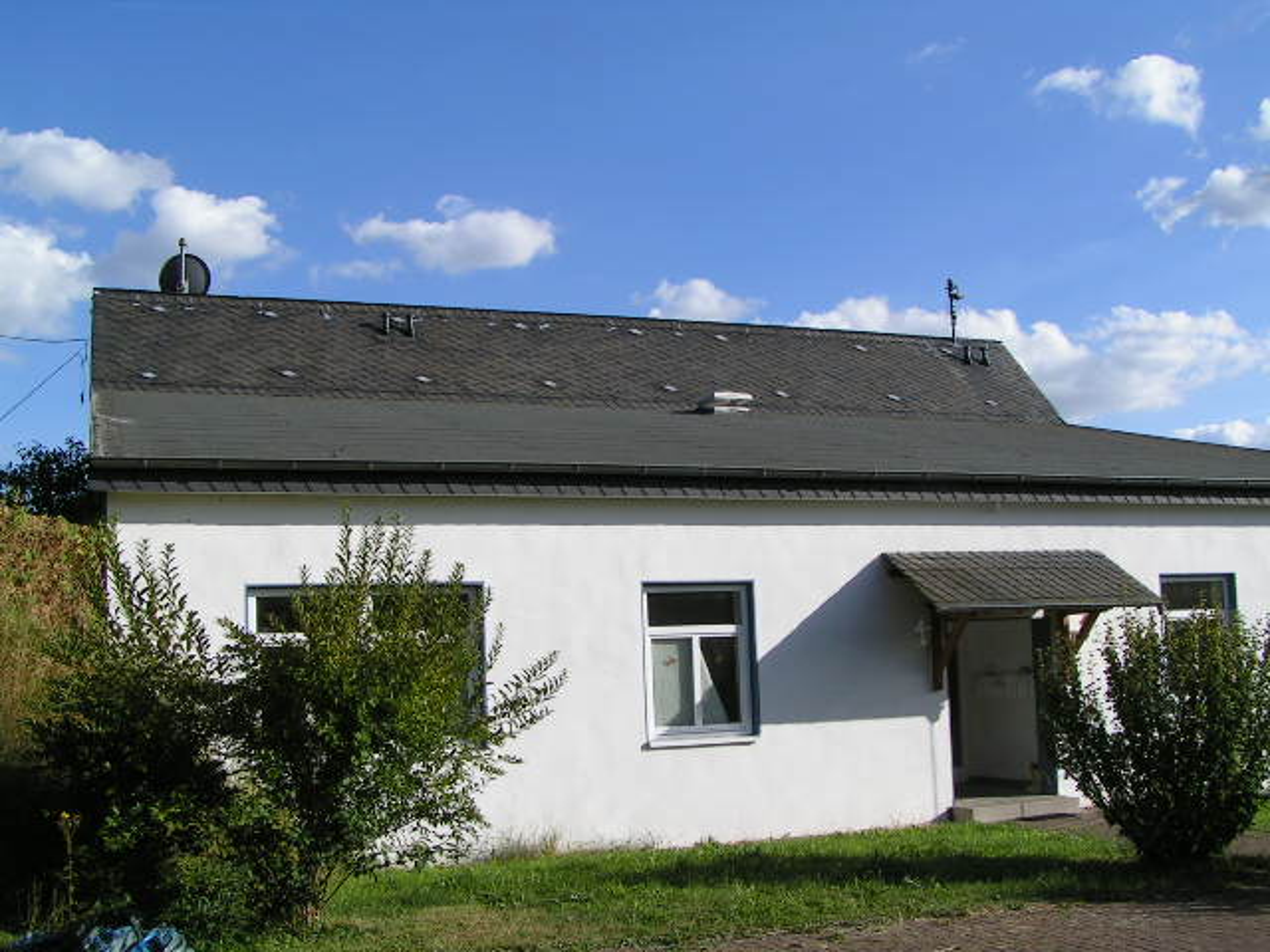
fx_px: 1394
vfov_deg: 37.7
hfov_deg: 49.0
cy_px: 476
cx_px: 635
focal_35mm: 38
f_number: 5.6
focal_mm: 5.8
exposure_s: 1/400
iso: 50
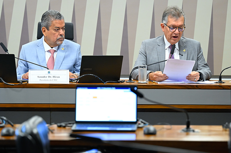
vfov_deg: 14.0
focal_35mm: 97
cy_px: 76
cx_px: 116
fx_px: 621
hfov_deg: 21.1
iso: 2000
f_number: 2.8
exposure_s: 1/160
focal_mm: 97
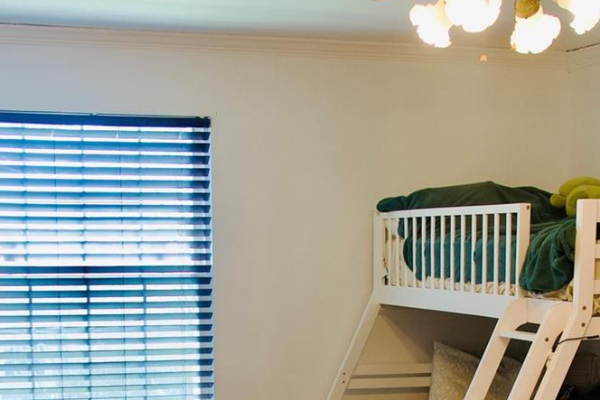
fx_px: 1234
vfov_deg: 17.7
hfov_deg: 27.3
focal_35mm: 74
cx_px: 281
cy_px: 465
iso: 500
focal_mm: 24
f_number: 4
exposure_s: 1/125
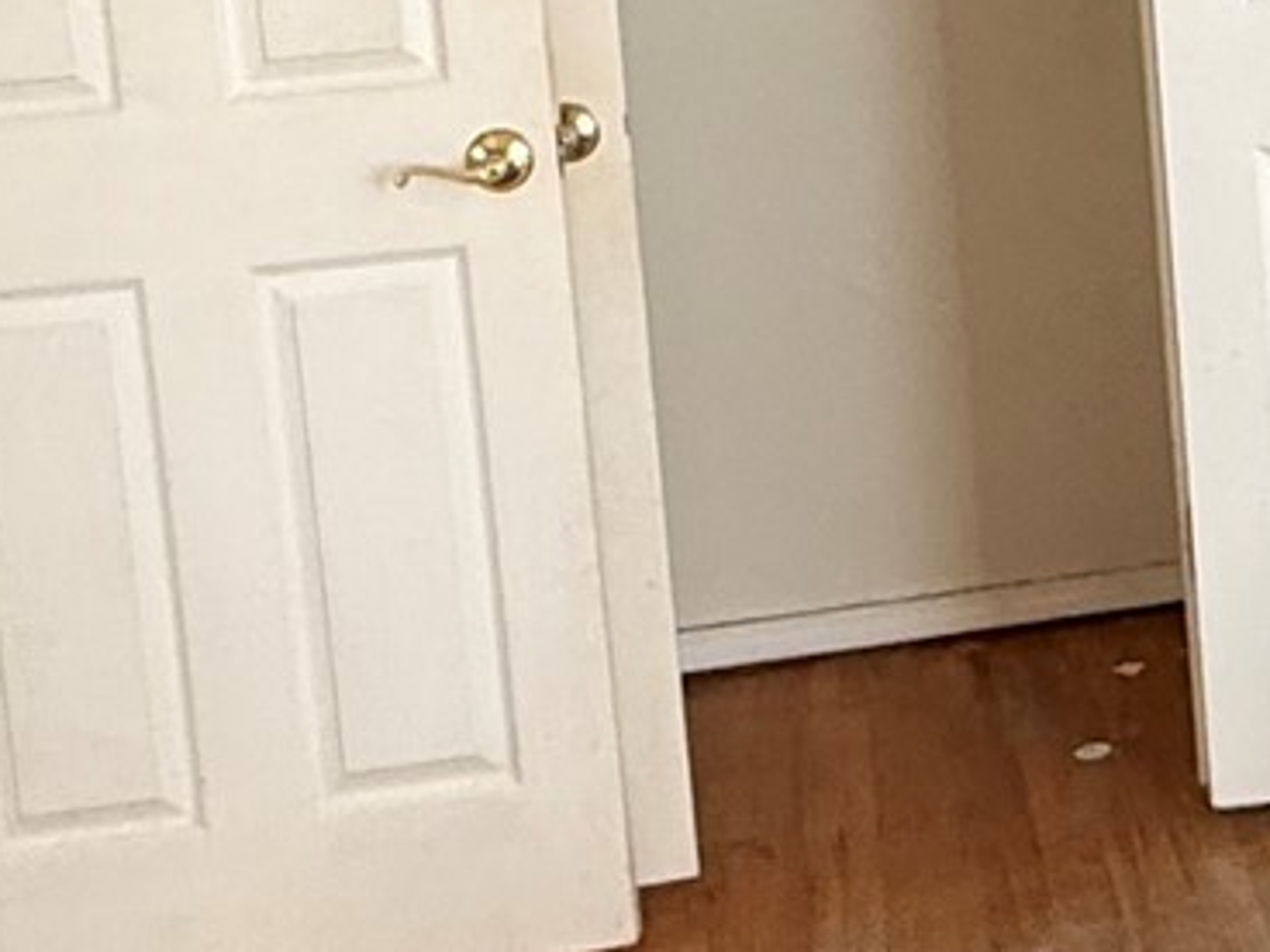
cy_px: -97
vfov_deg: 19.3
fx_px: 2678
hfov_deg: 24.2
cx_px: 1525
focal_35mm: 73
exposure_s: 1/60
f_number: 2.2
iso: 500
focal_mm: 2.22
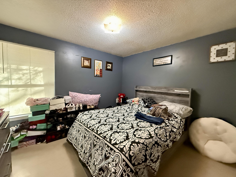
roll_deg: -2.0
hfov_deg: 102.1
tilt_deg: -3.4
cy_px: 88
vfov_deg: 85.7
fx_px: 95
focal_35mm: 14
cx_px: 118
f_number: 2.2
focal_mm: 2.22
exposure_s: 1/60
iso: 1250
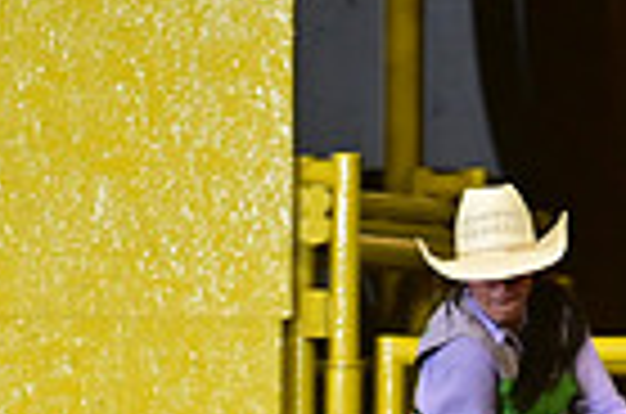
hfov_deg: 2.5
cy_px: 848
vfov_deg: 1.6
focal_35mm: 837
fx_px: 14521
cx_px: 369
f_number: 3.2
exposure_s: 1/250
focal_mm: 200
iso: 2000
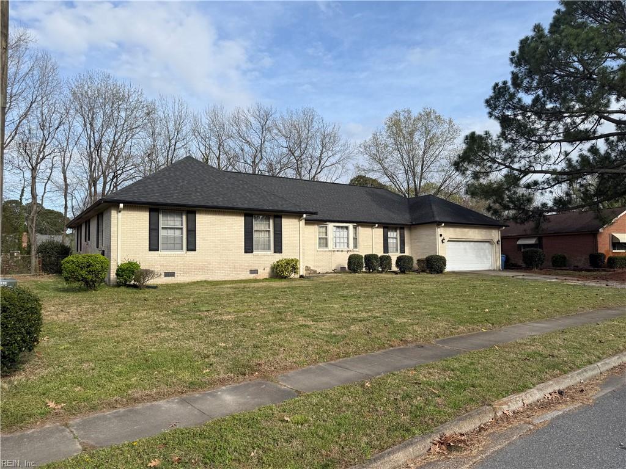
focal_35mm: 24
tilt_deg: +2.7
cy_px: 234
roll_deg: +0.7
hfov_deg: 71.6
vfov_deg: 56.8
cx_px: 313
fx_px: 434
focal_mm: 6.76
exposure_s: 1/3759
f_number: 1.78
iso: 80
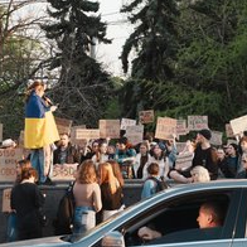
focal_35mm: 130
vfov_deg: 13.4
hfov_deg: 13.2
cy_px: 122
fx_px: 1049
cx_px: 247
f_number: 6.3
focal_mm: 75
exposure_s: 1/125
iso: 200
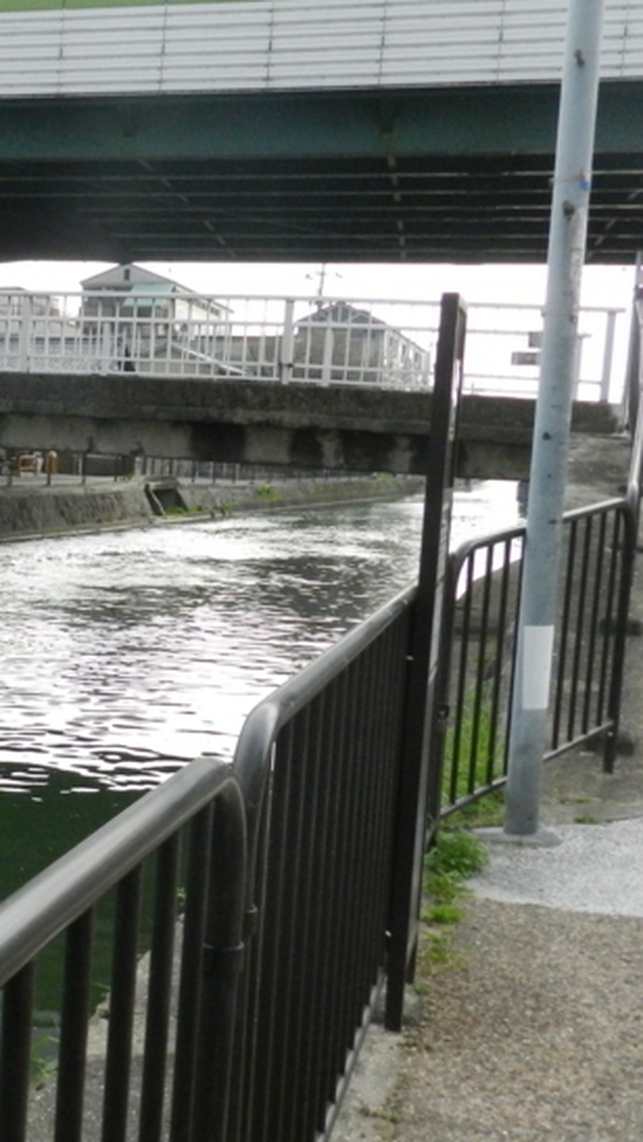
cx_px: -182
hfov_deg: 21.4
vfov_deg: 40.6
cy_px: 570
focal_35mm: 51
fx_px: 1545
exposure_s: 1/320
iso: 800
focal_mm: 5.6
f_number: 3.7
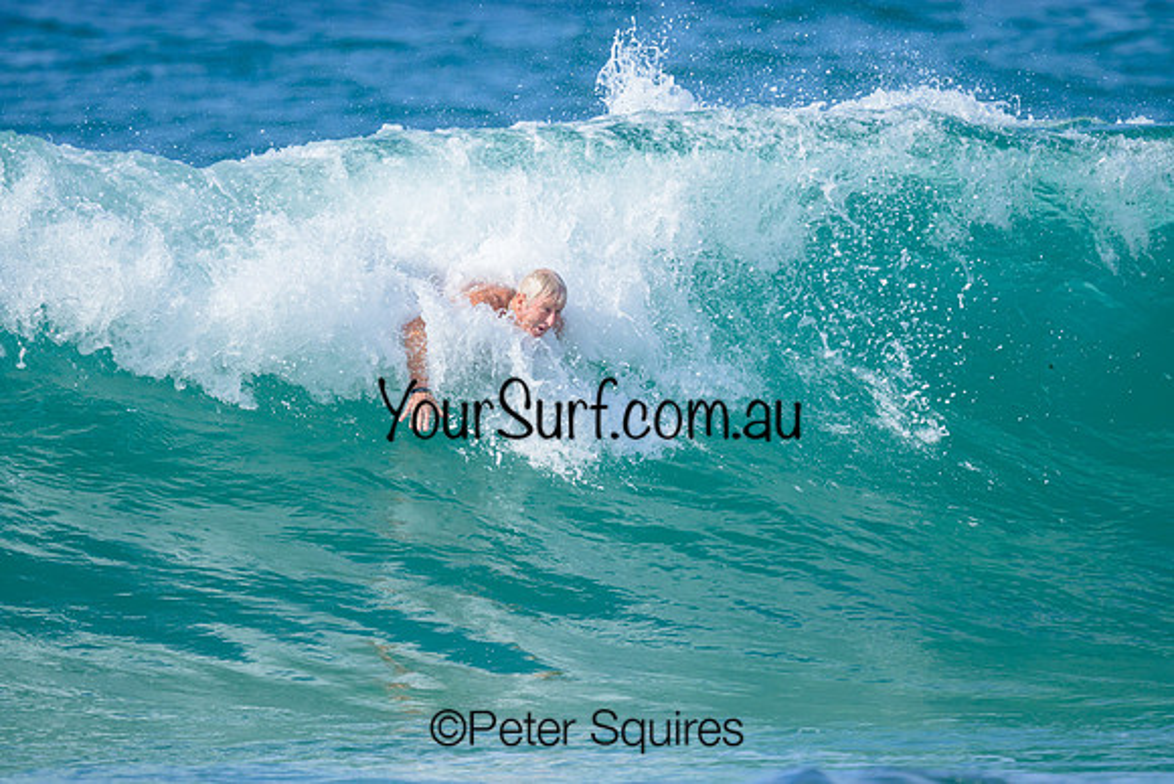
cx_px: 544
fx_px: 35827
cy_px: 377
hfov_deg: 1.9
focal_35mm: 1098
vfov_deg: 1.3
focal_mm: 800
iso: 360
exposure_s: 1/2000
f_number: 6.3
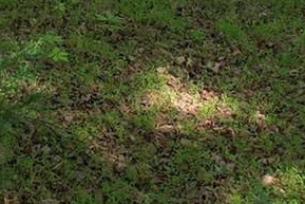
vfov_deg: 8.2
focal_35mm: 156
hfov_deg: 13.0
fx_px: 1322
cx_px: 19
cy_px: -274
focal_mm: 8.38
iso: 100
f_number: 2.8
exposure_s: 1/180
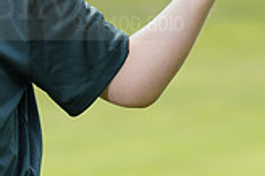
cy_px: -7
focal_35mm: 520
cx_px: -123
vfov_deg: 2.6
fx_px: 3824
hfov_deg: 4.0
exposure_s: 1/250
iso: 100
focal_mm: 147
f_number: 5
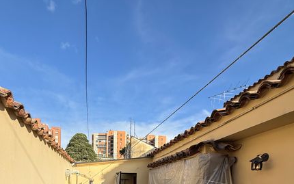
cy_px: 193
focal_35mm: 23
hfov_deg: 76.7
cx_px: 126
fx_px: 184
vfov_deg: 43.5
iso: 50
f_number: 2.2
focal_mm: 2.22
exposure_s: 1/1105
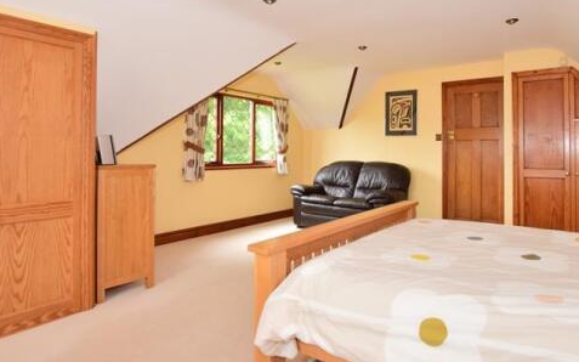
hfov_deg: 81.7
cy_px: 143
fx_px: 331
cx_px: 335
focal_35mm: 21
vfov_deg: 56.8
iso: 400
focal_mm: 10
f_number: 5.6
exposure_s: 1/20
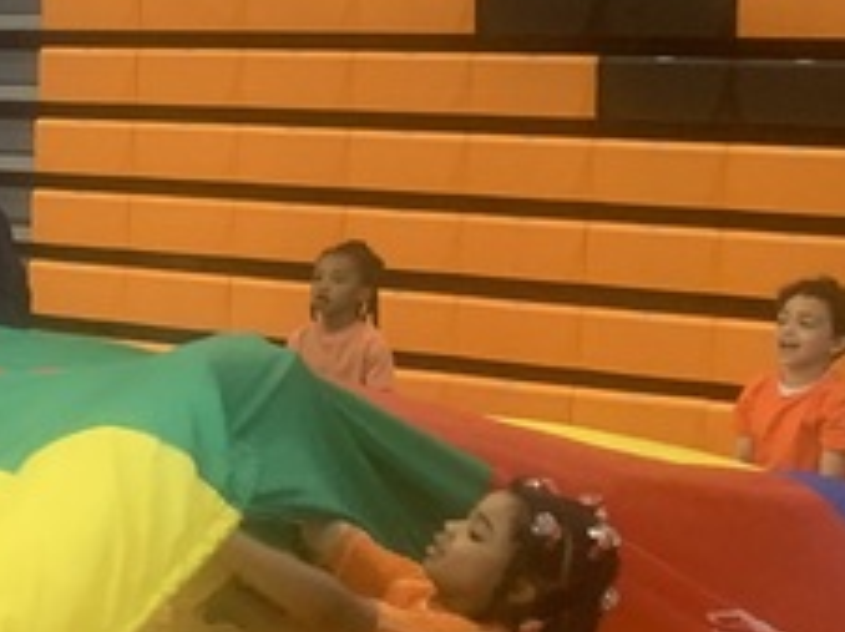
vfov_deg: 12.5
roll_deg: +0.1
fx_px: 2877
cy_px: 322
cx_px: -766
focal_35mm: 118
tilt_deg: -8.5
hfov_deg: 14.3
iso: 100
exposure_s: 1/101
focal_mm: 4.25
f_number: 1.8
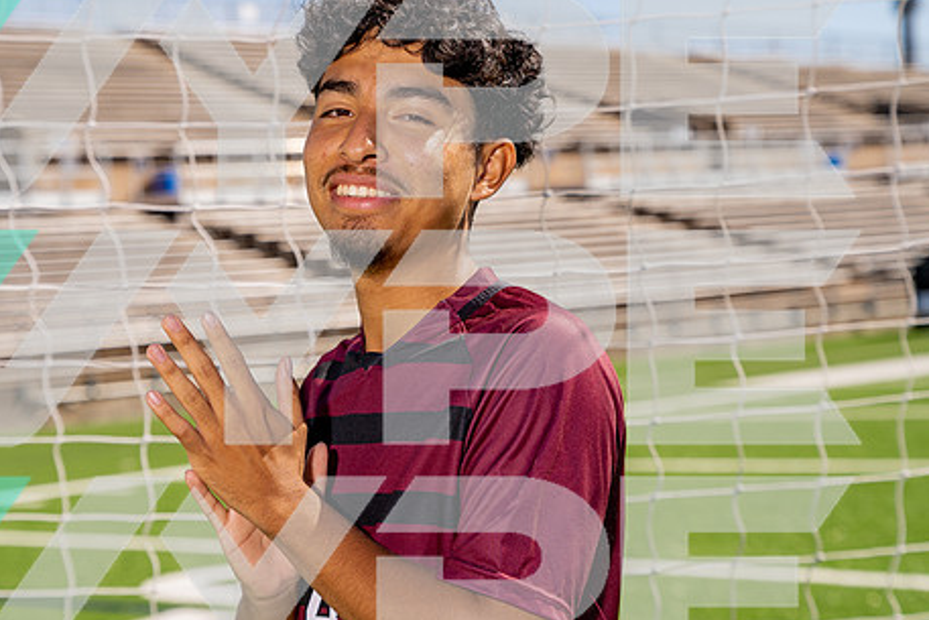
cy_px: 338
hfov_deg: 23.8
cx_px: 344
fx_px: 2194
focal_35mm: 85
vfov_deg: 16.1
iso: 100
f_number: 4.5
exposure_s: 1/1000
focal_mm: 67
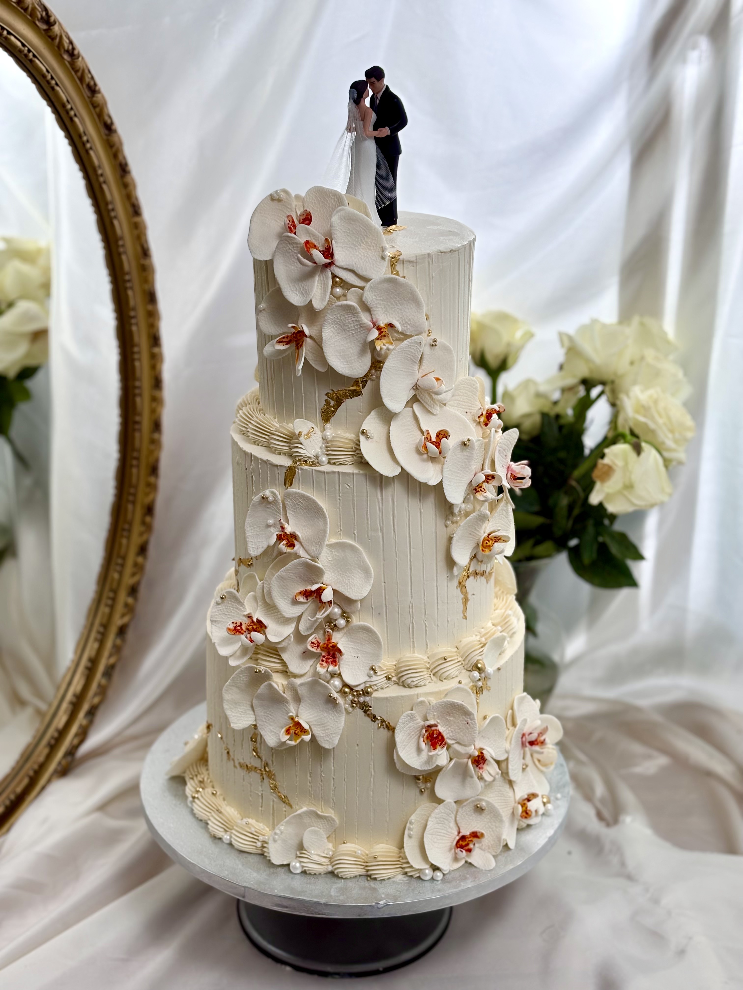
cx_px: 372
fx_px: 1488
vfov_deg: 36.8
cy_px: 495
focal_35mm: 52
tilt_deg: -20.8
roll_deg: -2.1
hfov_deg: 28.0
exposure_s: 1/221
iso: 32
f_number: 1.6
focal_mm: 5.96
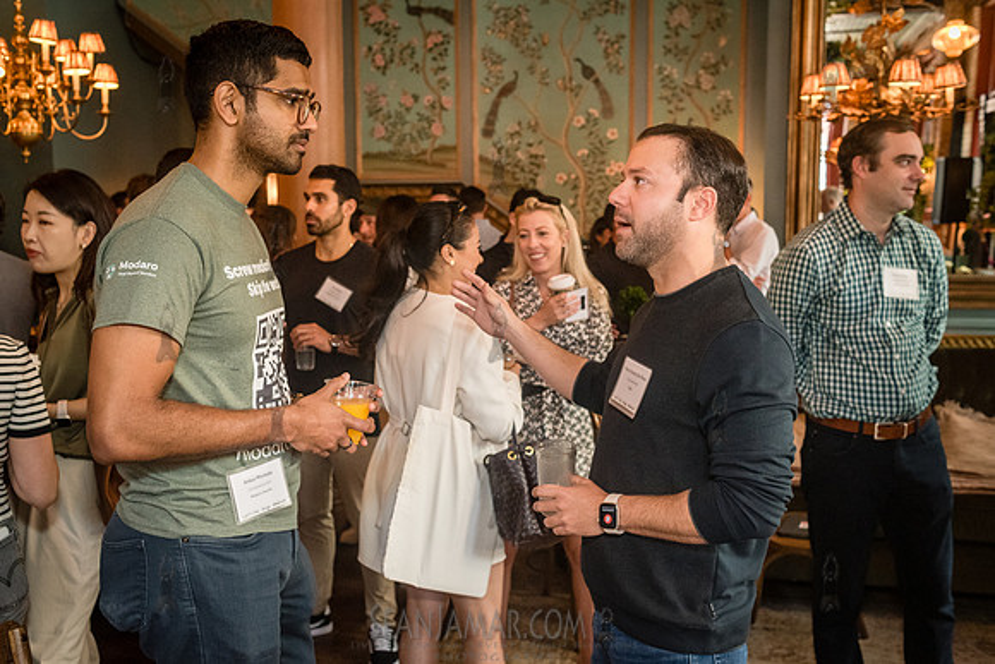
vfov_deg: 36.2
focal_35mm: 37
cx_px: 498
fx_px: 1016
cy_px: 332
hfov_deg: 52.2
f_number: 4.5
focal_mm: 35
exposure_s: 1/200
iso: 4000
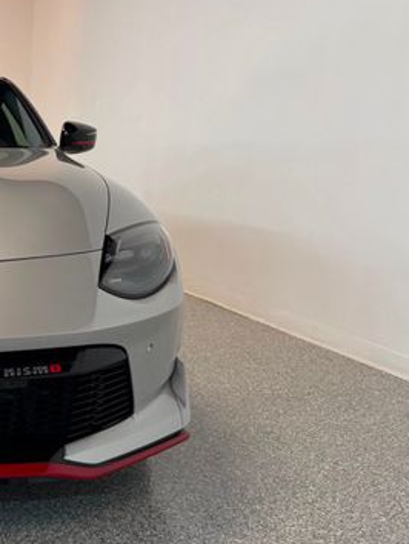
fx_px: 740
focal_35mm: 47
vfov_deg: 40.1
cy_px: 347
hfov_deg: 27.4
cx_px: -75
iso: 100
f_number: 1.6
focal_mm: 5.96
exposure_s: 1/60
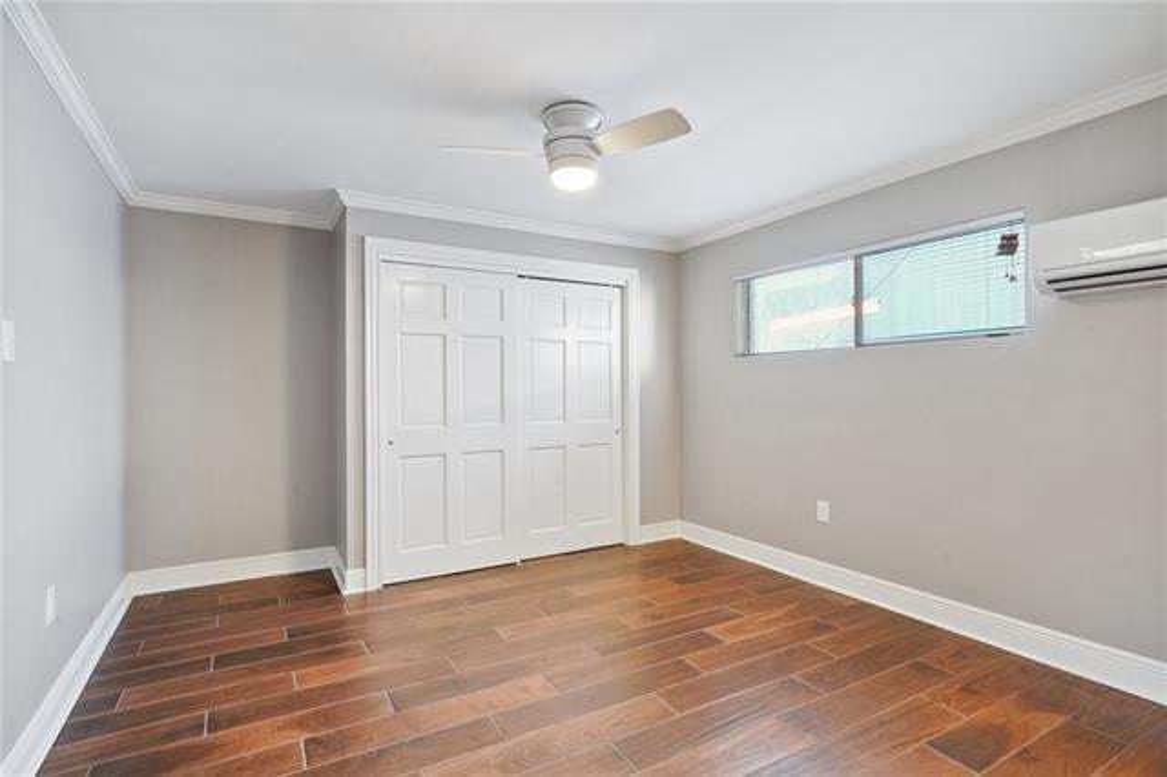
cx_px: 584
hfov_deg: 93.3
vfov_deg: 70.4
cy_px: 388
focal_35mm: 17
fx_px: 551
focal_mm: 17
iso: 800
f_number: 11
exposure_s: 1/15
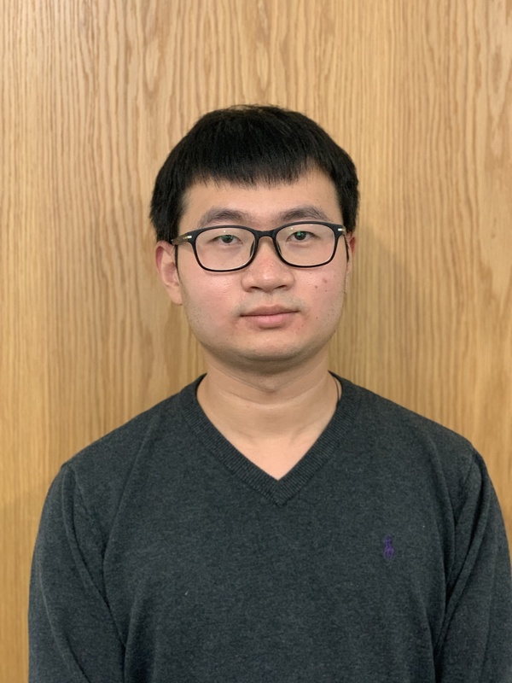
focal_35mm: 52
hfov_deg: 28.0
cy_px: 342
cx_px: 256
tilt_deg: -2.1
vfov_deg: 36.8
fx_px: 1025
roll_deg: +0.0
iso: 320
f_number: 2.4
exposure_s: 1/50
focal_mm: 6
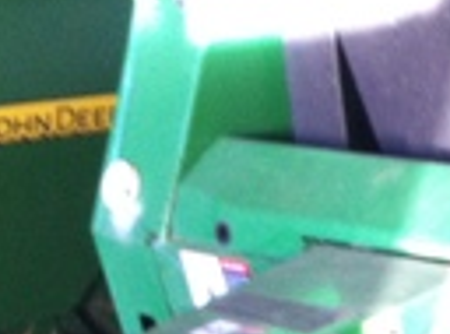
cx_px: 826
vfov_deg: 9.9
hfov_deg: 12.1
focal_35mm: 149
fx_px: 1930
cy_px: 98
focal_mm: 3.85
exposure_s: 1/15
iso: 200
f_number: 2.8
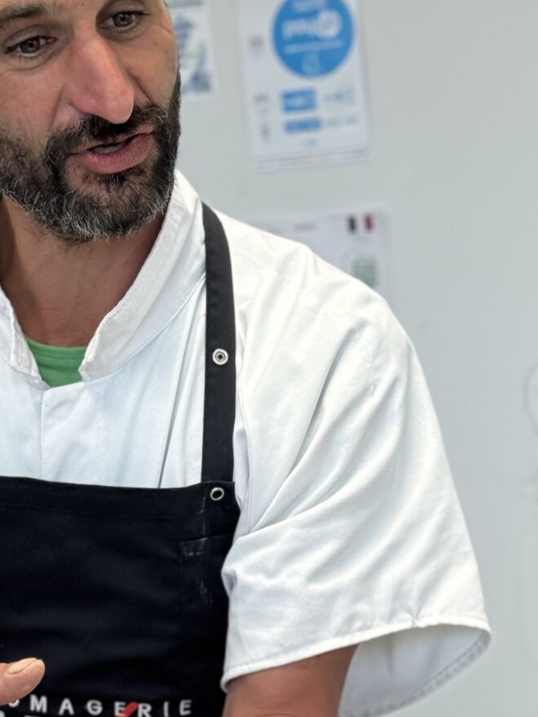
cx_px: 352
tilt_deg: -8.4
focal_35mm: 112
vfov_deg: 17.3
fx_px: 2322
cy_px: 643
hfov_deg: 13.2
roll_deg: +4.8
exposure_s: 1/100
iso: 64
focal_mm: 6.86
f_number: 1.78
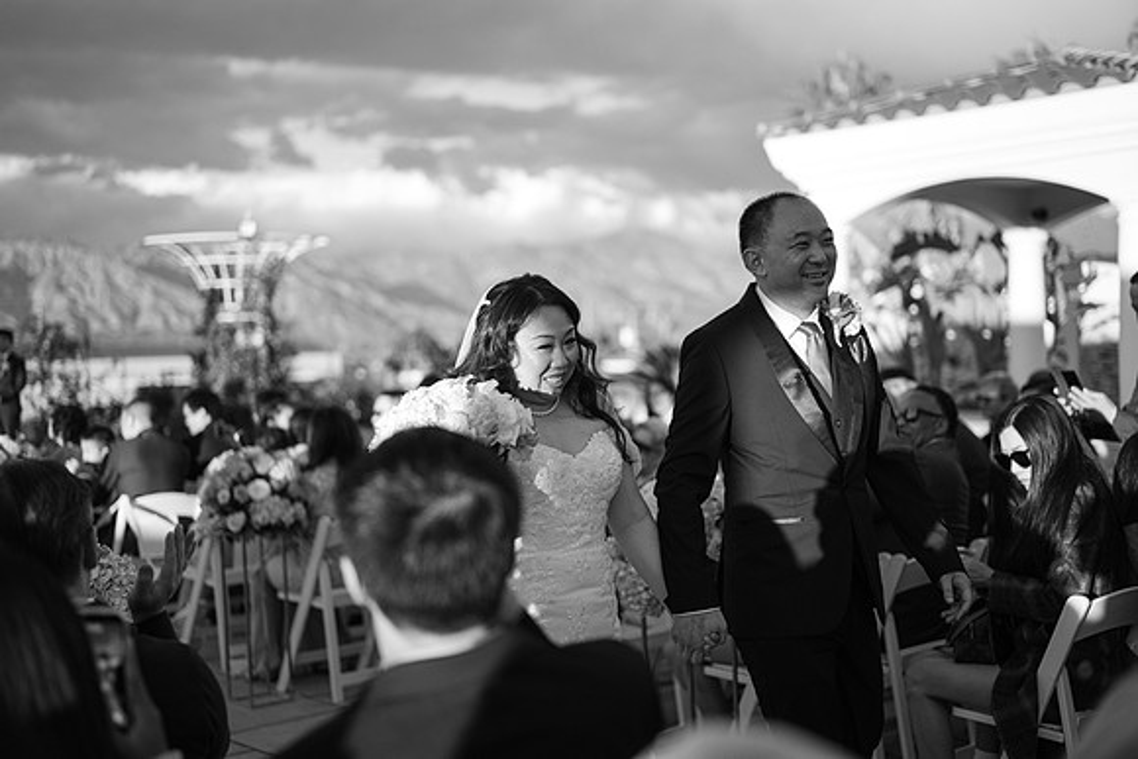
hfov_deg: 39.6
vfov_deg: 27.0
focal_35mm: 50
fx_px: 1581
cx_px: 569
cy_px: 380
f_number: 1.8
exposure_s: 1/2000
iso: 64
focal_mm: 50
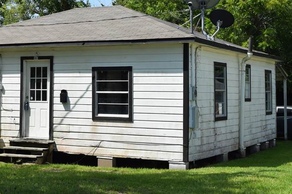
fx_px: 616
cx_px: 49
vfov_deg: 17.9
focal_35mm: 76
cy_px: 69
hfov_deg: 26.1
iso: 200
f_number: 10
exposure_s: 1/400
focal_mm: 28
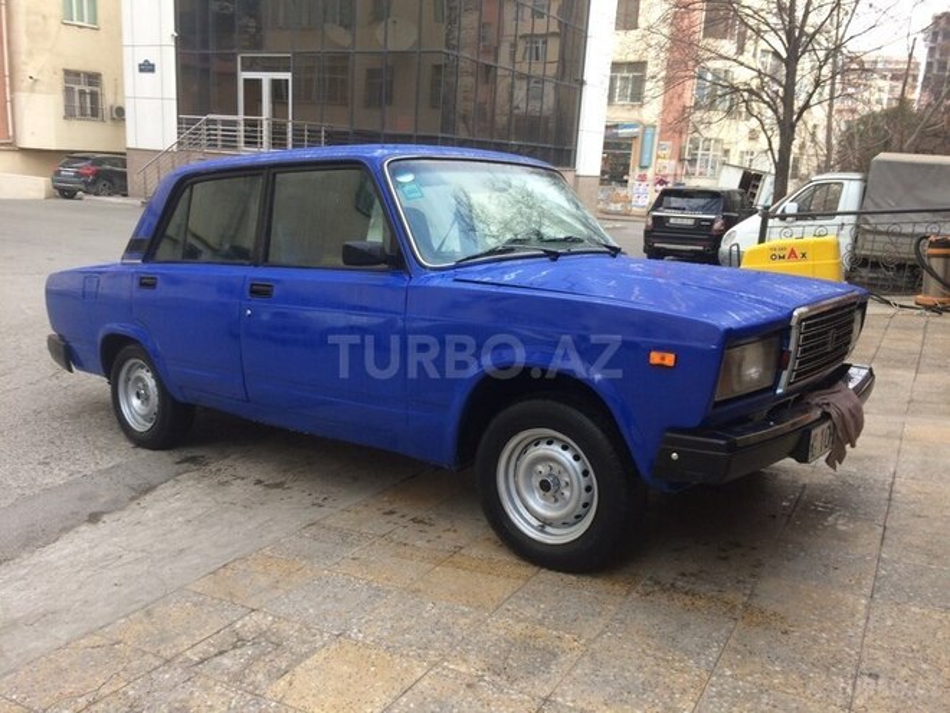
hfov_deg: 61.7
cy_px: 356
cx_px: 475
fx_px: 796
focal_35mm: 29
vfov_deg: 48.2
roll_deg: -3.1
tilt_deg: -8.7
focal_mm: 4.15
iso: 64
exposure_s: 1/100
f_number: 2.2
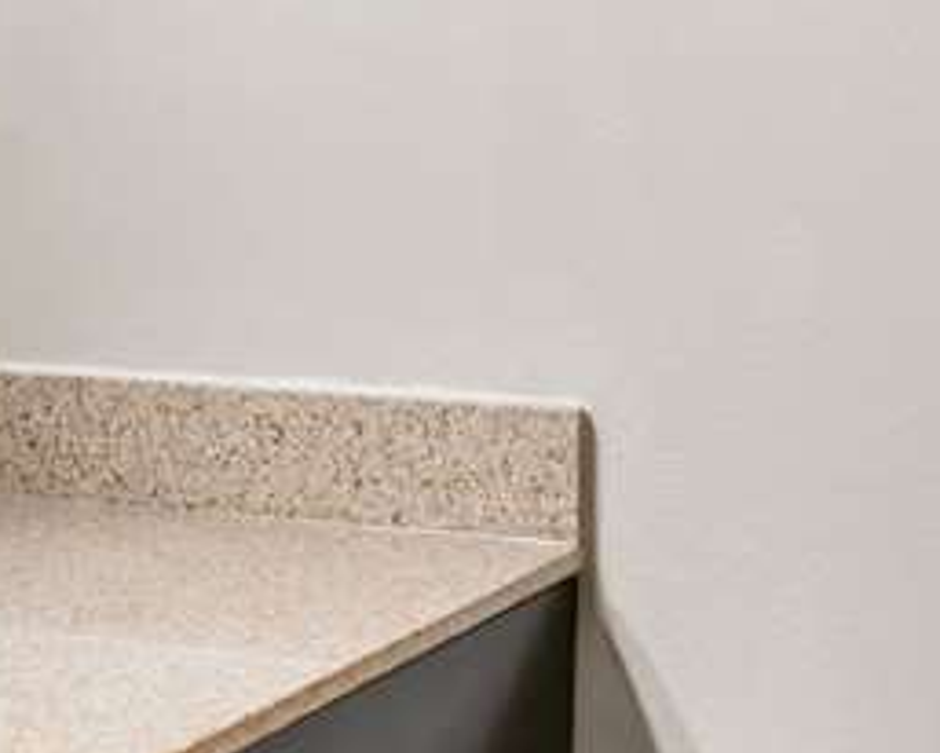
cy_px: 278
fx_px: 2701
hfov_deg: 19.3
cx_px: 68
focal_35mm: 97
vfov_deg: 15.9
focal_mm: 26
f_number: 8
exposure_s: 1.3
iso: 400
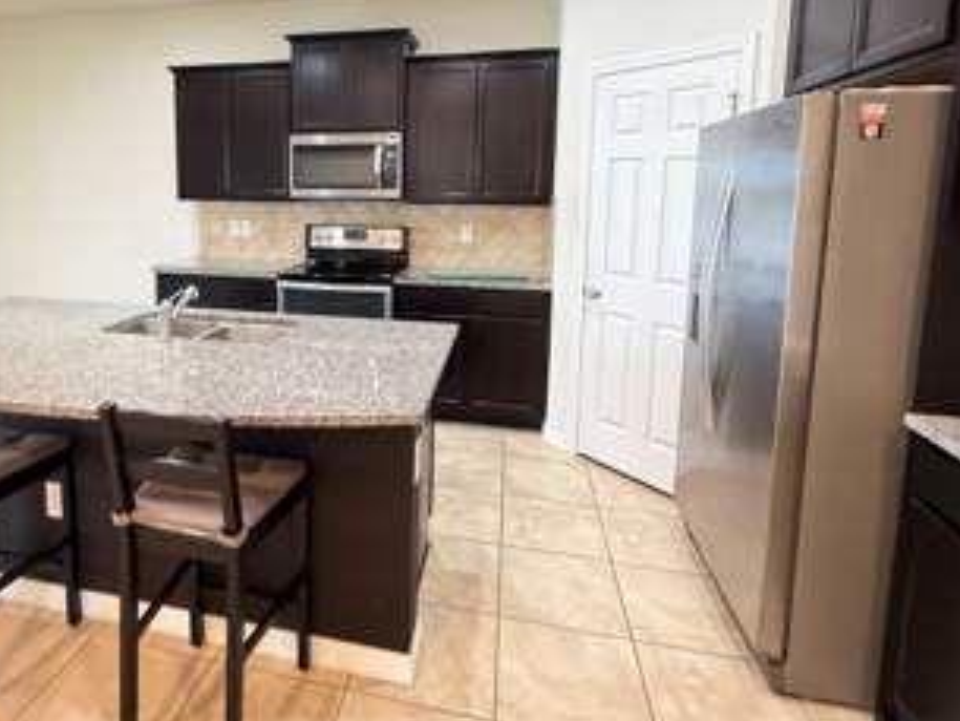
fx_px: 610
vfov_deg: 60.1
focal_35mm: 22
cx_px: 365
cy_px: 258
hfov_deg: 75.2
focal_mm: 2.22
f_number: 2.2
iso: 500
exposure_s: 1/60
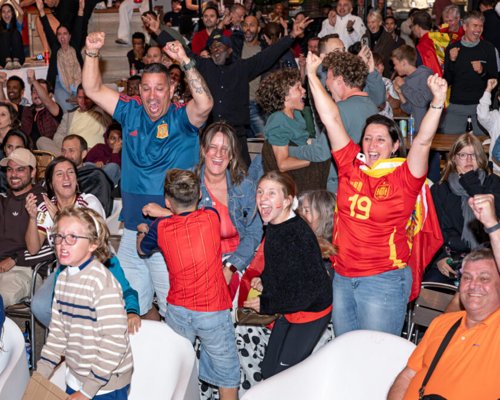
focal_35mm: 80
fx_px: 1184
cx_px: 215
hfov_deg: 23.8
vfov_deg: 19.2
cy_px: 199
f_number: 5.6
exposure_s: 1/400
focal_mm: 70
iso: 8000
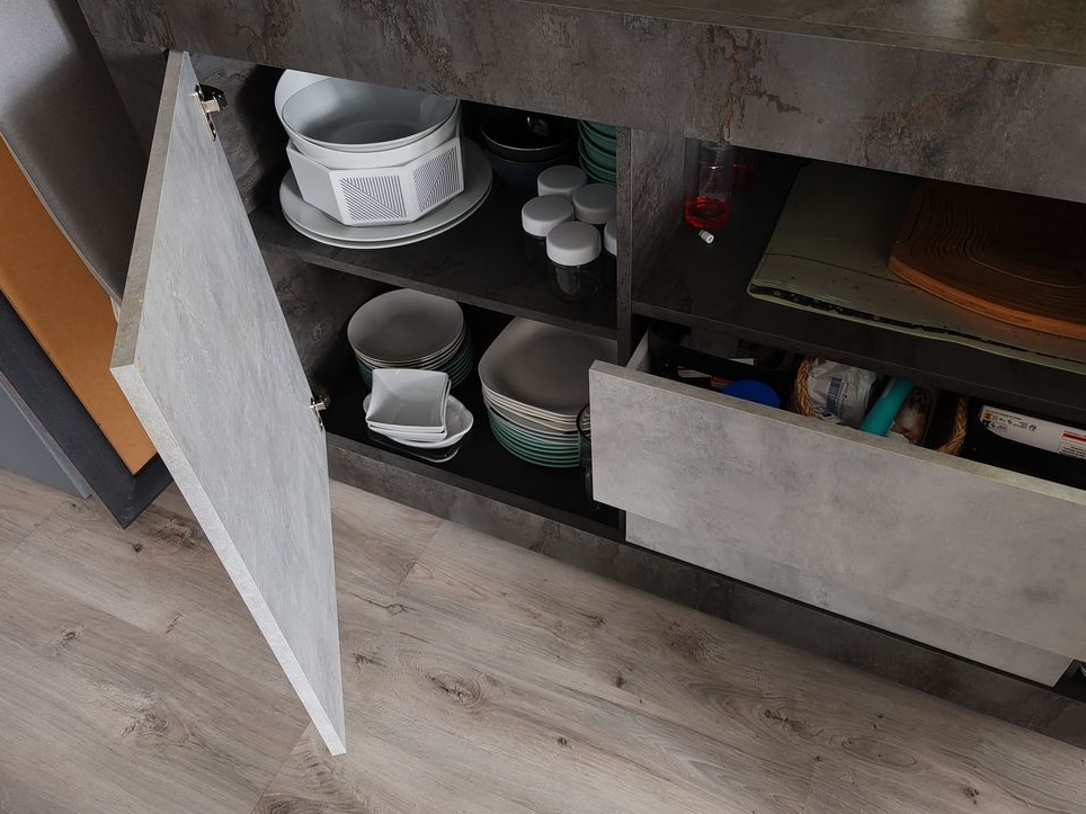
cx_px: 549
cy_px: 393
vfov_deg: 49.7
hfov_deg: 63.4
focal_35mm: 28
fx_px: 878
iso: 2500
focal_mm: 6.12
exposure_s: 1/33
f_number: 1.9
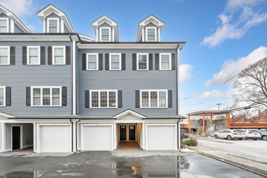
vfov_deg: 77.2
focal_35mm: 15
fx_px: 111
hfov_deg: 100.4
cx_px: 134
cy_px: 89
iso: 100
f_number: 8
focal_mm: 15
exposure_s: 1/10
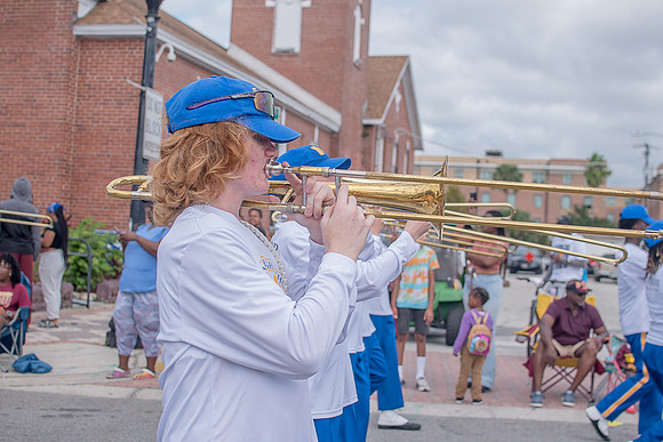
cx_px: 332
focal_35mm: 52
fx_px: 958
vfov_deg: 26.0
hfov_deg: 38.2
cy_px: 221
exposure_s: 1/500
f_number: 4
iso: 100
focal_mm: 35
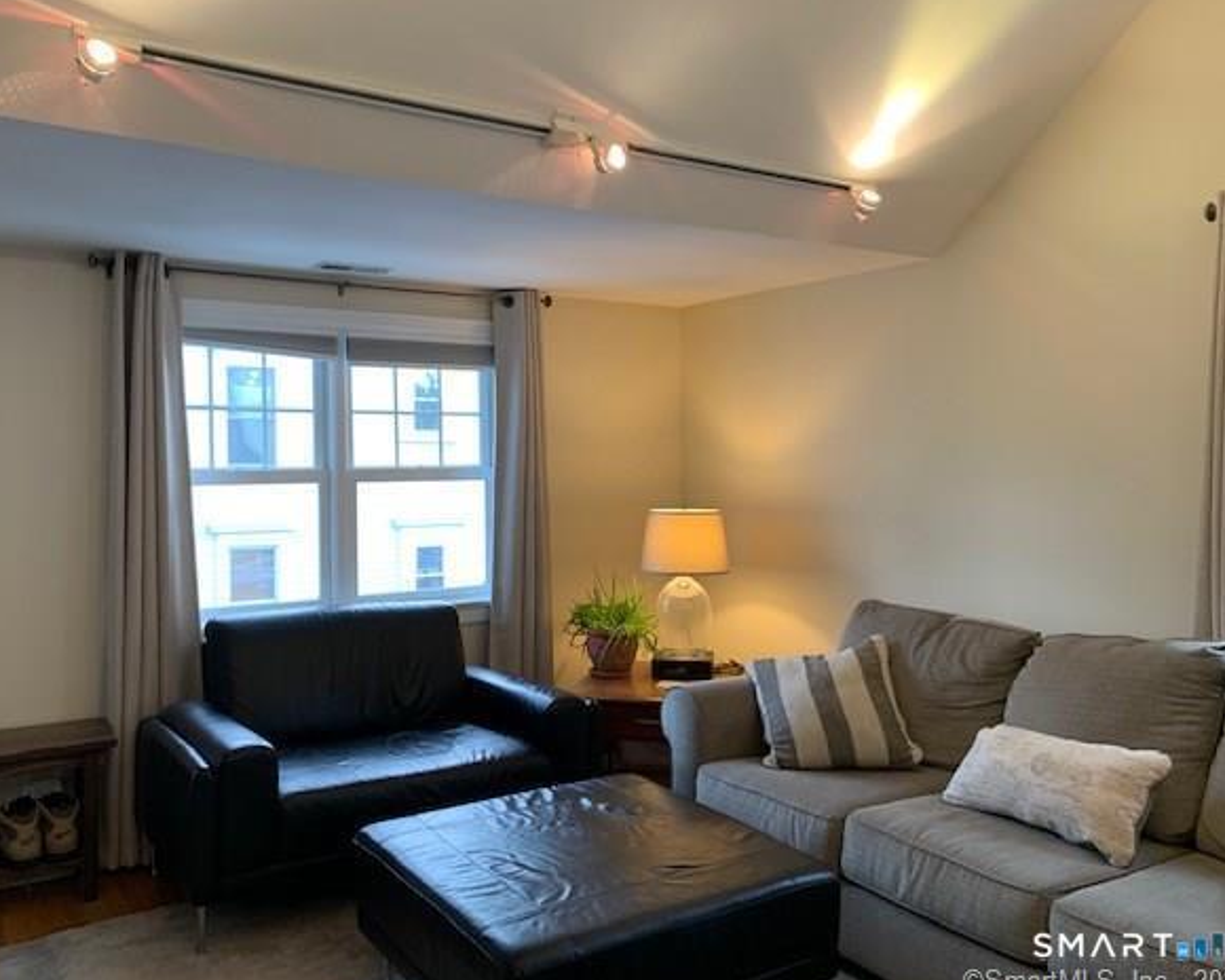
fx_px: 1015
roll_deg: +1.0
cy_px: 494
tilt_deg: -1.5
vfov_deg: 51.5
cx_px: 591
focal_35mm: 28
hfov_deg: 62.2
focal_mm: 4.25
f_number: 1.8
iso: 125
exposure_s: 1/60
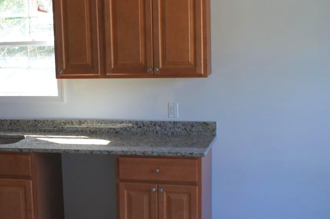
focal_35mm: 73
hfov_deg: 27.2
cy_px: 120
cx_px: 63
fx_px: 669
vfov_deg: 18.6
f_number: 5.6
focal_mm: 20
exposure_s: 1/50
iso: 200
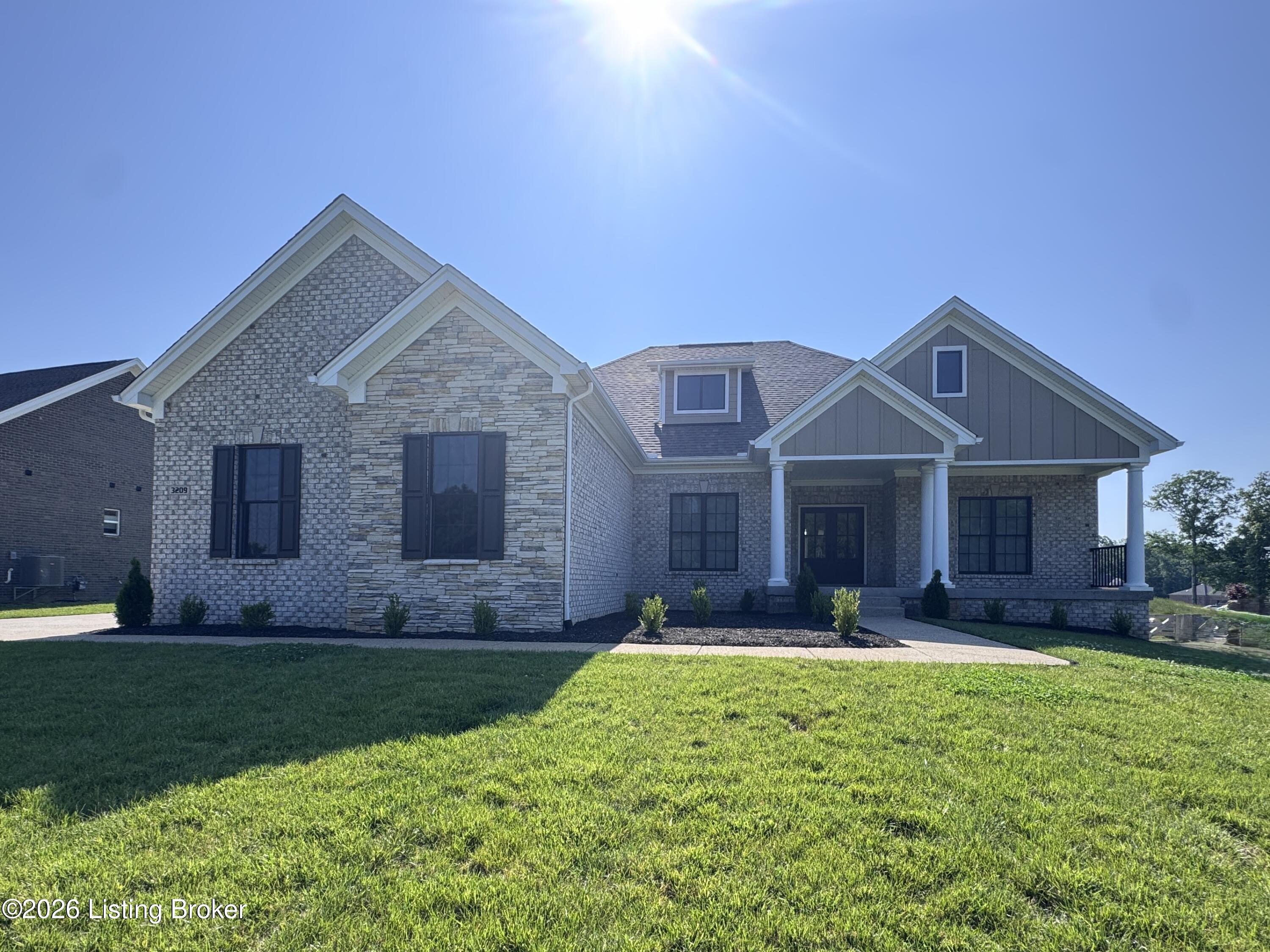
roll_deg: -0.9
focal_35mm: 14
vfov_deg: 85.7
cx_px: 635
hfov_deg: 102.1
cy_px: 476
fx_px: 514
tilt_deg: +0.4
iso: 40
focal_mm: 2.22
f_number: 2.2
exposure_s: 1/707
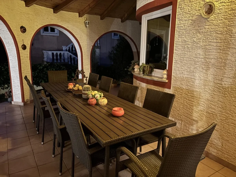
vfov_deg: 53.1
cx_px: 118
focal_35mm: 26
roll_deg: -1.4
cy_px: 88
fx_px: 177
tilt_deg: -12.5
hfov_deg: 67.3
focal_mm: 5.96
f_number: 1.6
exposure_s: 1/10
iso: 640
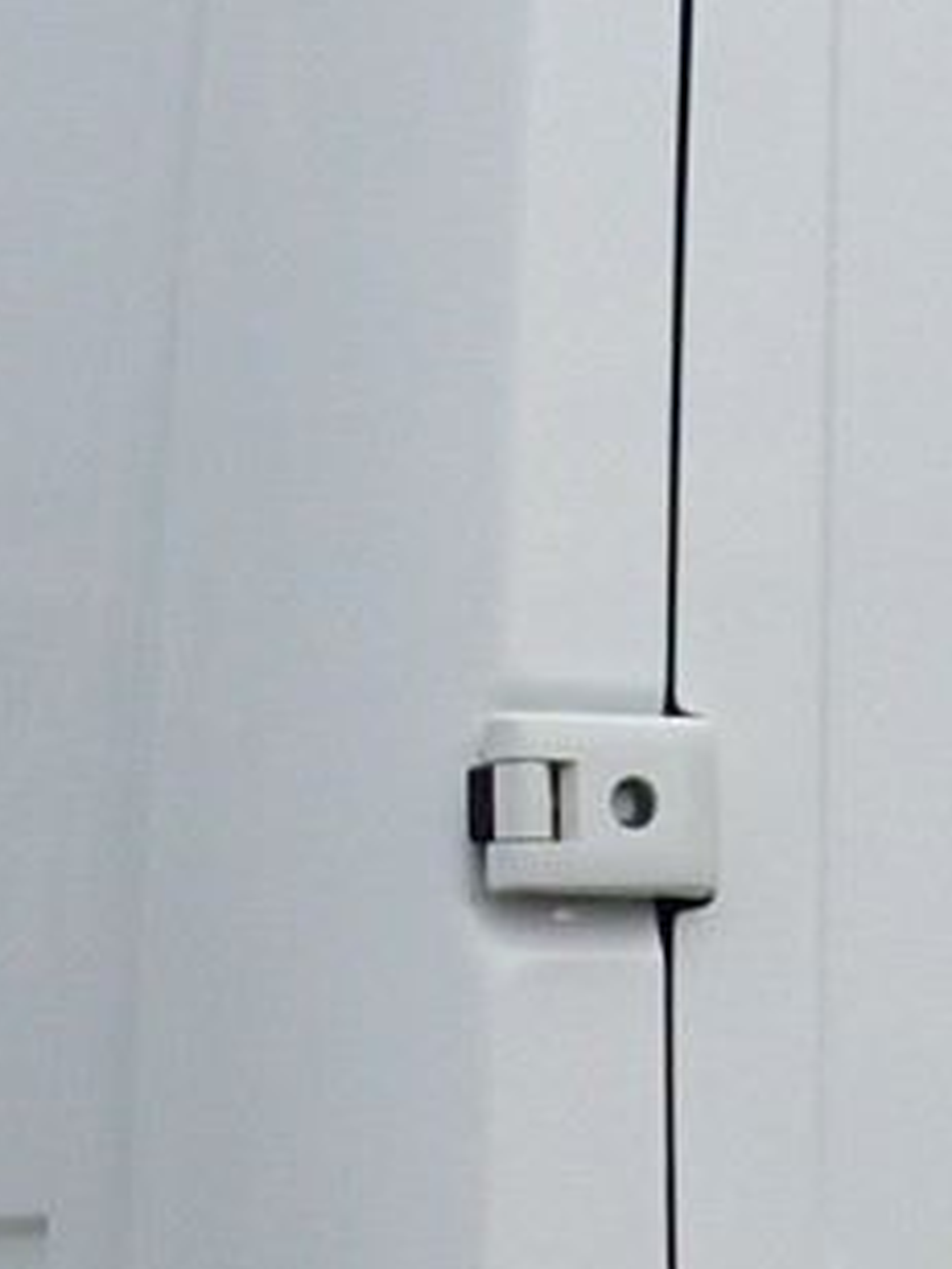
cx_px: 363
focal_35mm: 156
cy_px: 1496
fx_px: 5720
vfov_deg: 12.4
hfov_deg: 9.5
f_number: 8
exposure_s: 1/200
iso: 100
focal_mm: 4.5
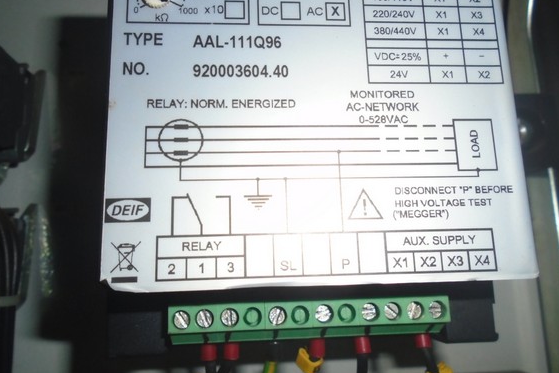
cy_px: 170
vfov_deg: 44.9
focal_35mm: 29
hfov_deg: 63.6
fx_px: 450
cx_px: 273
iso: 160
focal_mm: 4.6
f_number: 8
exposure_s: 1/30
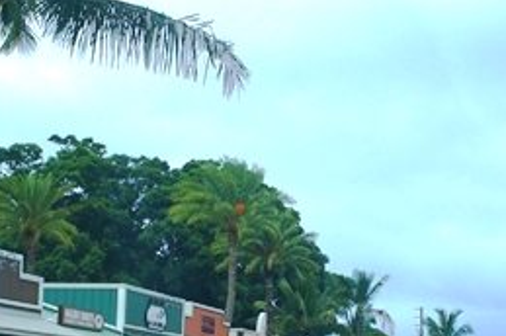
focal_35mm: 102
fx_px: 1432
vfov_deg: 13.4
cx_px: 264
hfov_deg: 20.0
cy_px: 171
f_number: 7.1
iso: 200
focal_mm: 22
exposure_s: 1/500
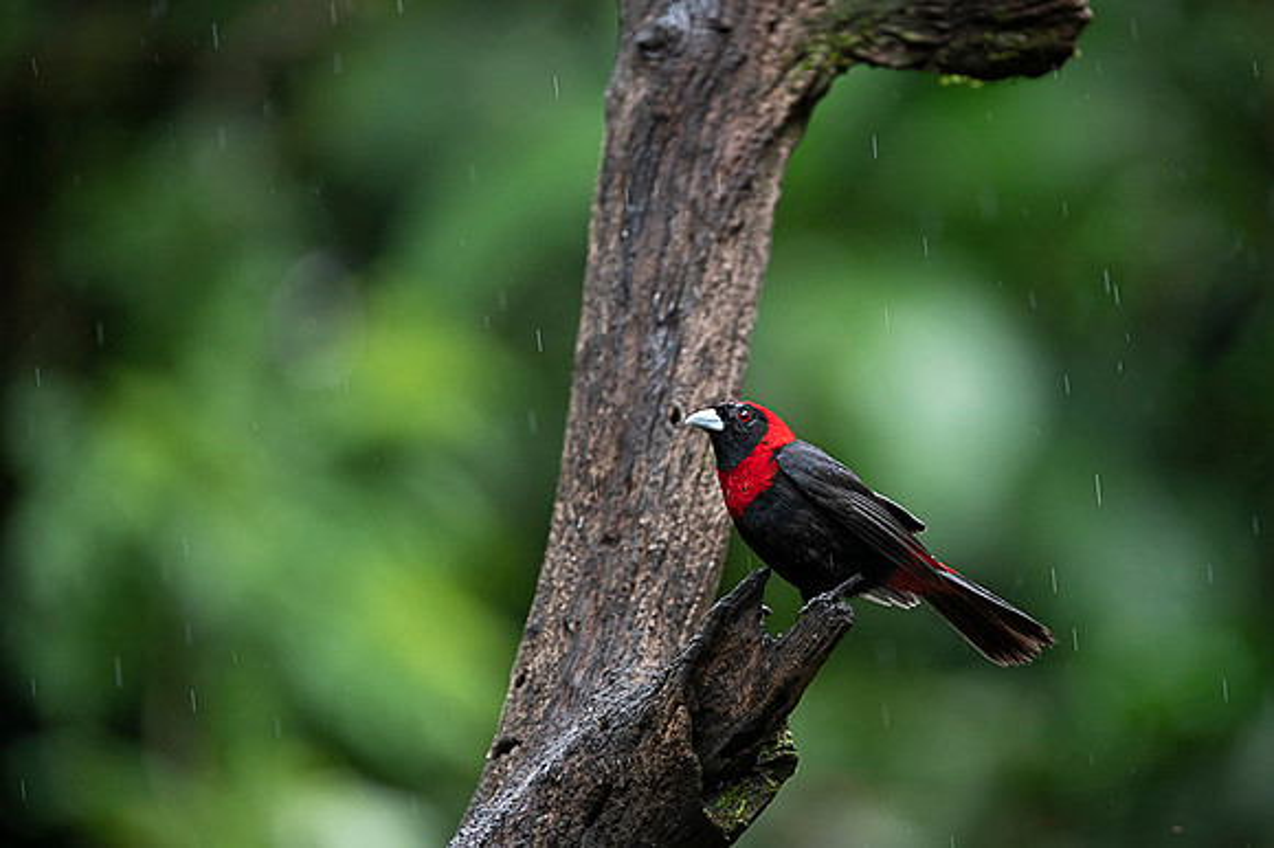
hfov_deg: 5.6
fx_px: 12964
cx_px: 753
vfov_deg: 3.7
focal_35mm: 367
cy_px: 440
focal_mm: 310
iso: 1000
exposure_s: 1/320
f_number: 4
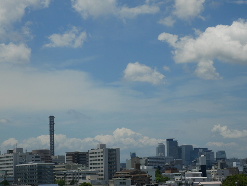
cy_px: 93
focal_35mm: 110
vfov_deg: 13.5
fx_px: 786
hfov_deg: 17.9
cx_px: 124
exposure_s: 1/640
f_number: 10
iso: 200
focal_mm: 55
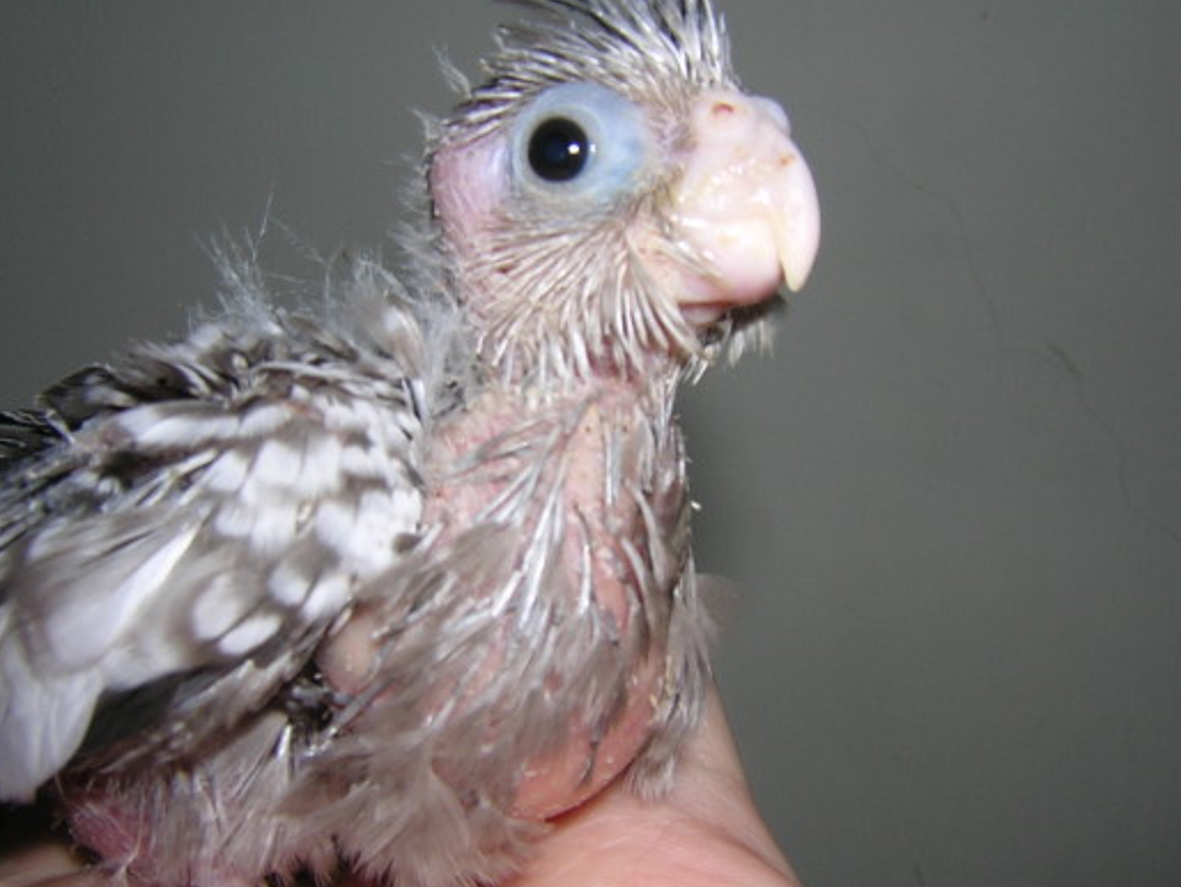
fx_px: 1434
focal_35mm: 42
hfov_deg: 44.8
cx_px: 607
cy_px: 379
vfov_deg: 34.3
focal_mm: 4.7
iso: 100
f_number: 5.2
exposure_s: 1/60.1
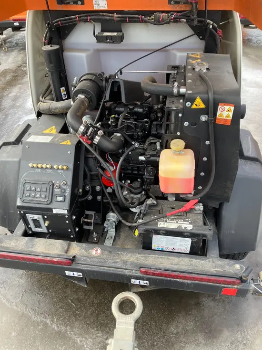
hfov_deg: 49.8
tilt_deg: -40.0
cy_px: 175
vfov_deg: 63.4
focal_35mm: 28
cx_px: 131
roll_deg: +1.7
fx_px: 282
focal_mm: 3.99
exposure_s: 1/174
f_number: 1.8
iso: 25
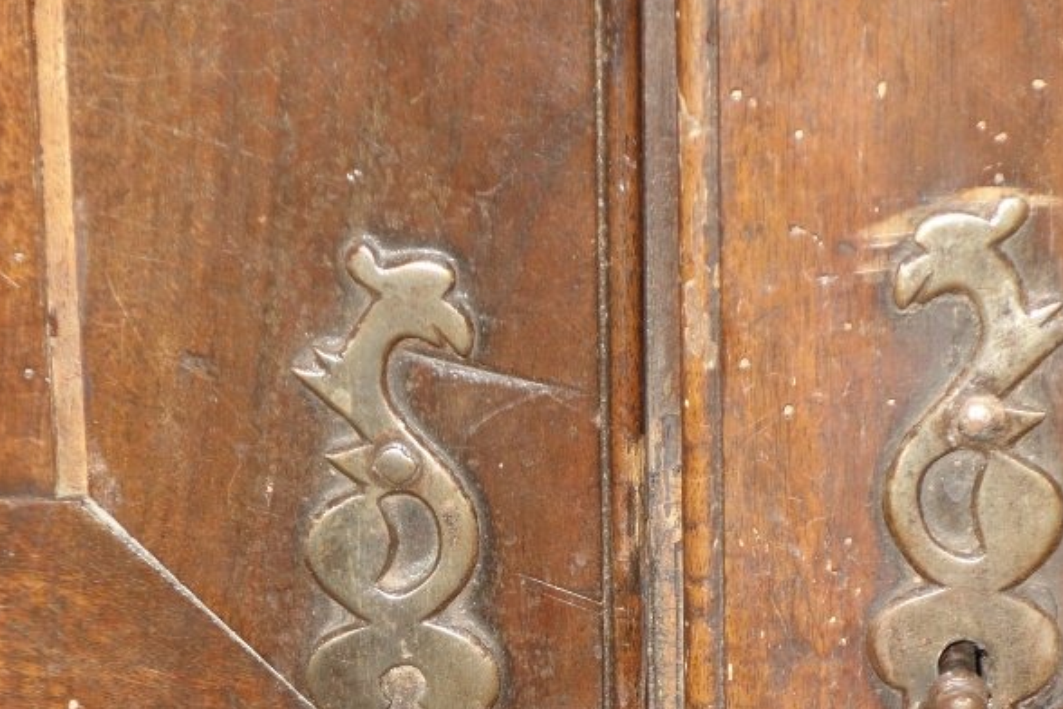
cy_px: 666
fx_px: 6023
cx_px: 564
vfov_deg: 6.7
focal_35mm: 204
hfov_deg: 10.1
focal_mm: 37.1
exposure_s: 1/30
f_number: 4.9
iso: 640
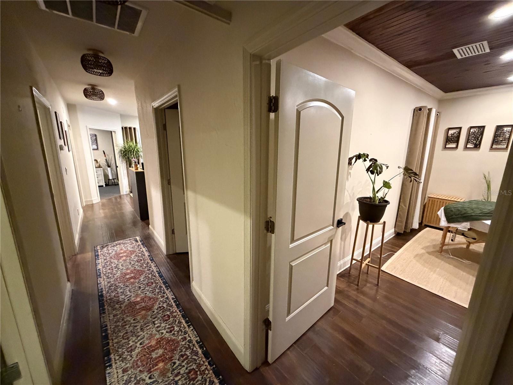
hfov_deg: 102.1
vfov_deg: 85.7
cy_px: 192
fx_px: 207
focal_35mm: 14
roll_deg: -0.1
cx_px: 256
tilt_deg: -11.8
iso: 1000
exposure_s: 1/60
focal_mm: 2.22
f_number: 2.2
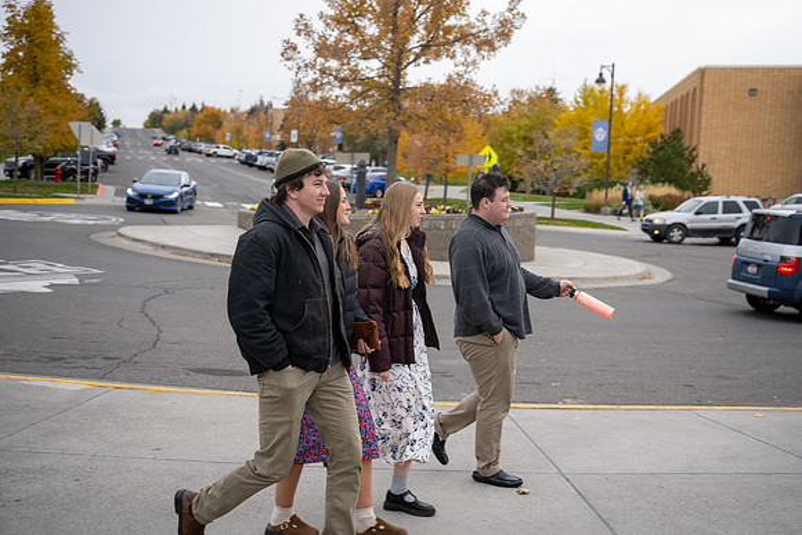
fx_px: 1033
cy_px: 245
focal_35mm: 46
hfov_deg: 42.4
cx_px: 435
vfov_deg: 29.0
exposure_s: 1/200
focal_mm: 42
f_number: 3.2
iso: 64
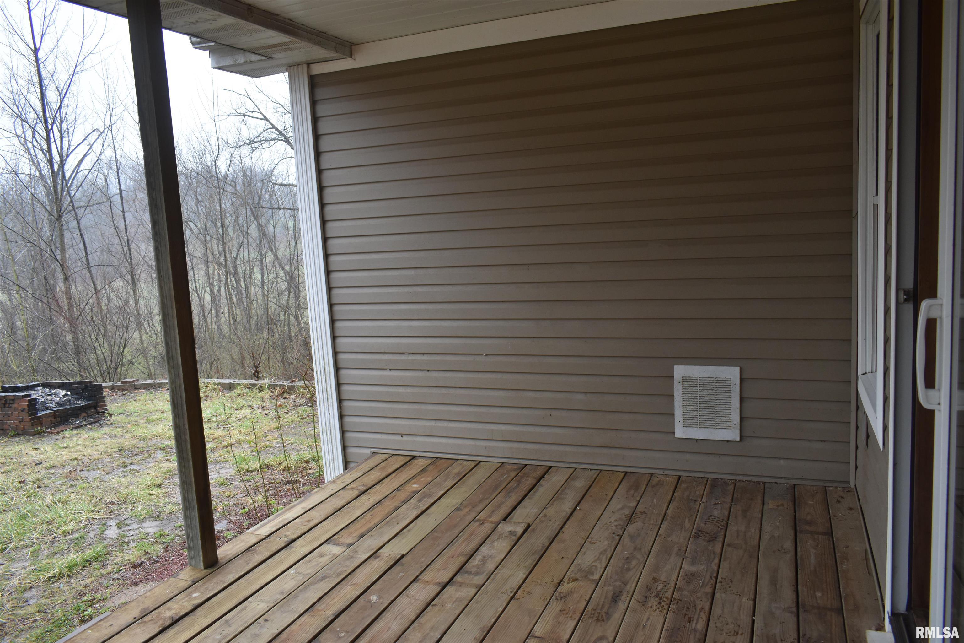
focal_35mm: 27
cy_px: 322
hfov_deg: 67.4
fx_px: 723
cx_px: 482
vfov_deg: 47.9
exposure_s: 1/125
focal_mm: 18
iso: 400
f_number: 5.6
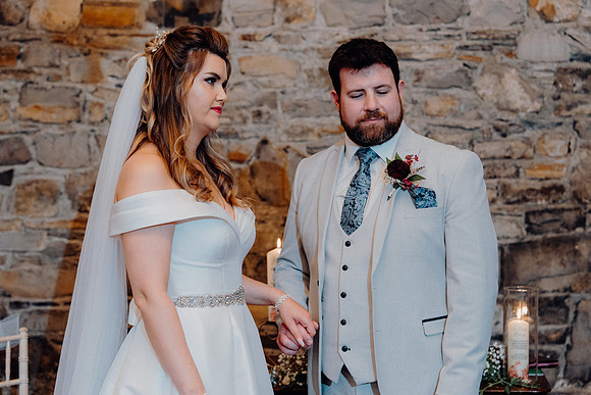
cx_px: 296
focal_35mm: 70
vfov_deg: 19.5
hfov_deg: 28.8
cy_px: 198
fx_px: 1149
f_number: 3.5
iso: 2500
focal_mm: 70
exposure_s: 1/200
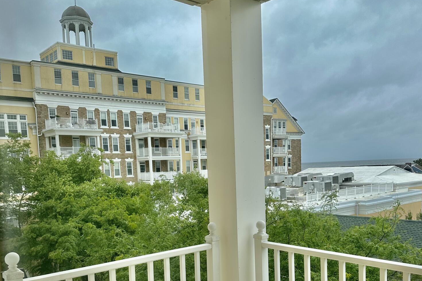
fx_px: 399
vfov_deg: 38.2
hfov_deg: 55.8
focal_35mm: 34
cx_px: 215
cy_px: 201
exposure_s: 1/3058
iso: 80
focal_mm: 6.86
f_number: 1.78
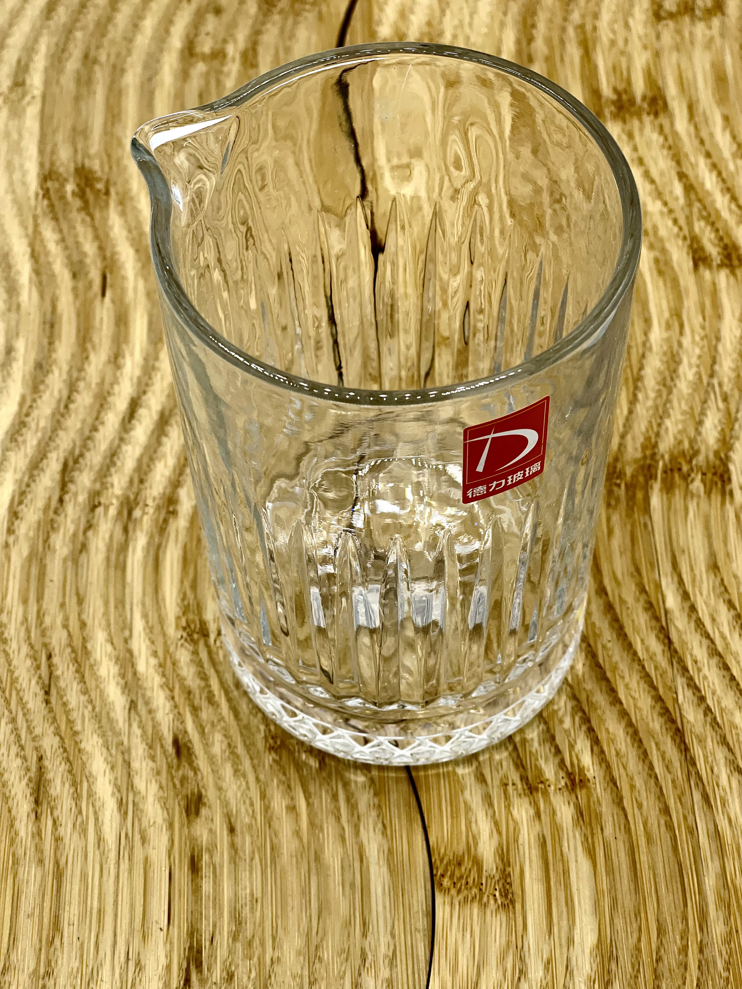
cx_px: 371
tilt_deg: -55.6
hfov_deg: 22.9
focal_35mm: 64
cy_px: 494
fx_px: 1829
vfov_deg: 30.3
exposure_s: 1/686
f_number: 2.2
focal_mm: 7.5
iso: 32
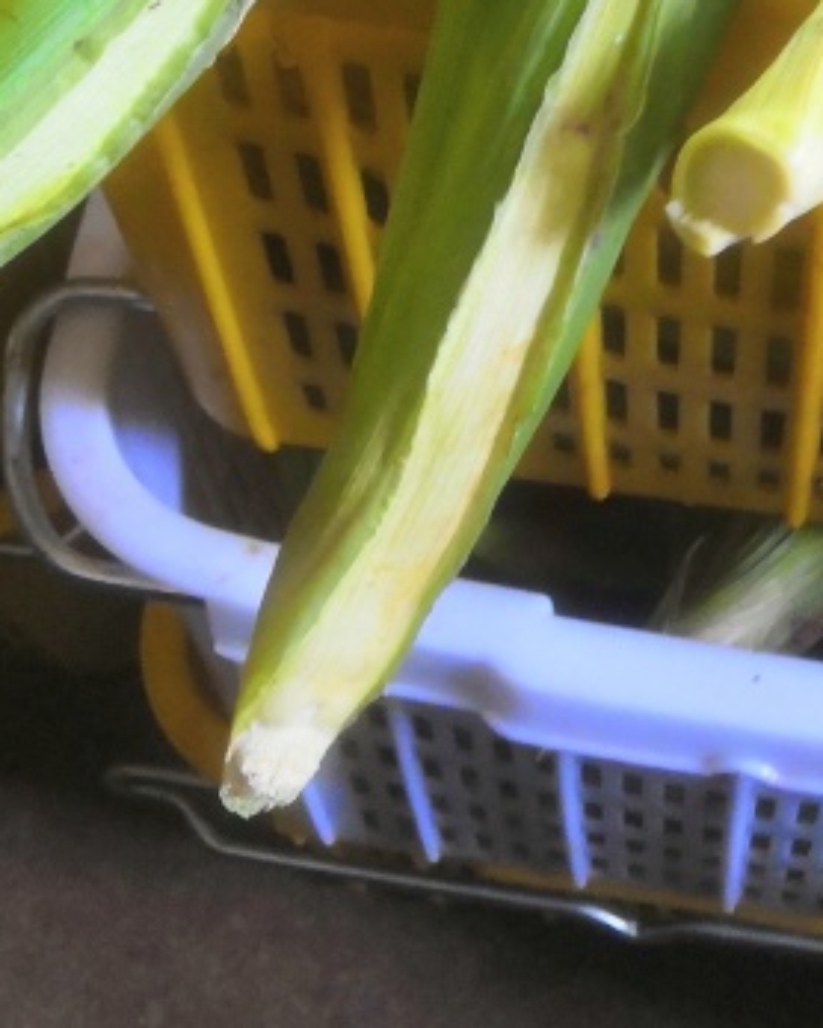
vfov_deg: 22.6
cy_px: -22
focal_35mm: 81
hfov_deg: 18.7
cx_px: 696
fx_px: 2464
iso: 400
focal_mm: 3.95
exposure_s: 1/50
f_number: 1.8
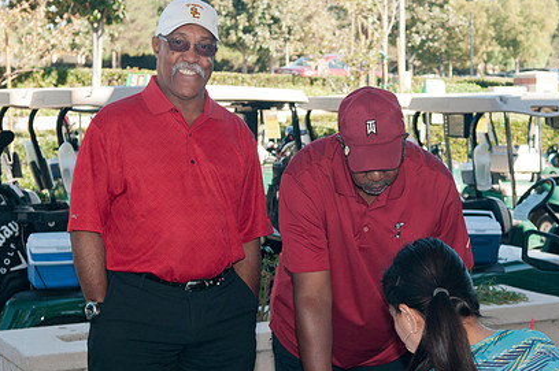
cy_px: 243
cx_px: 348
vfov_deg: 16.8
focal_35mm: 81
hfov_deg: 25.0
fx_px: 1256
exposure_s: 1/100
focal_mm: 38
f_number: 5
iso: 200
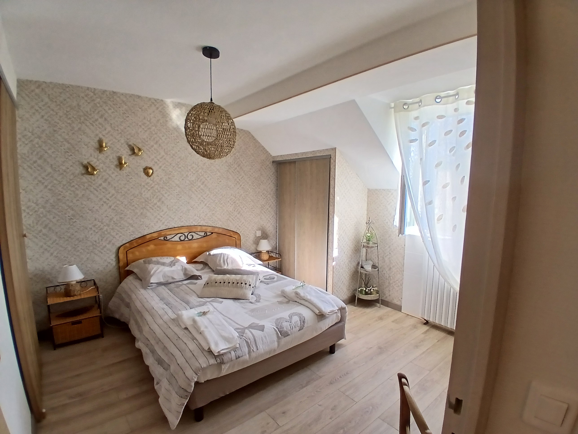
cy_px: 217
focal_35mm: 17
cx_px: 289
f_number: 2.2
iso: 64
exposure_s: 1/50
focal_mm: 1.4
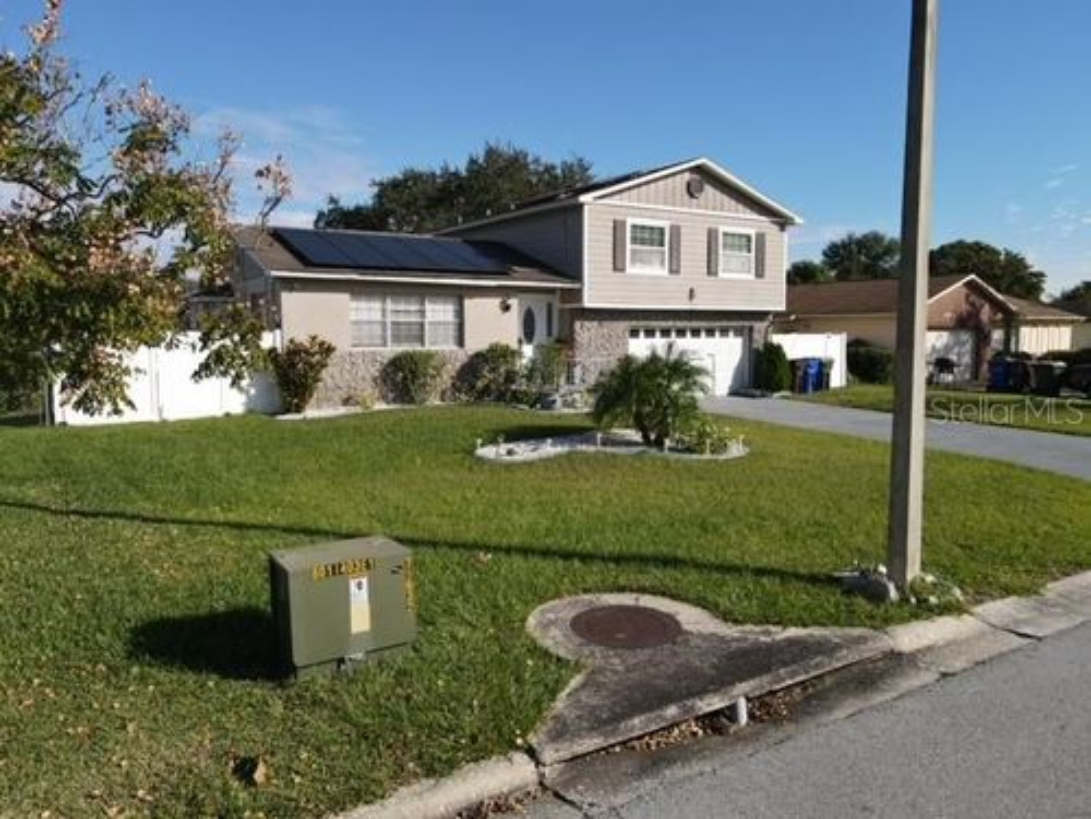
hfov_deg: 71.6
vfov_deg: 56.8
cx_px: 546
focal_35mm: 24
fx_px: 756
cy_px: 410
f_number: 2.8
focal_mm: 4.5
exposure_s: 1/800
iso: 100
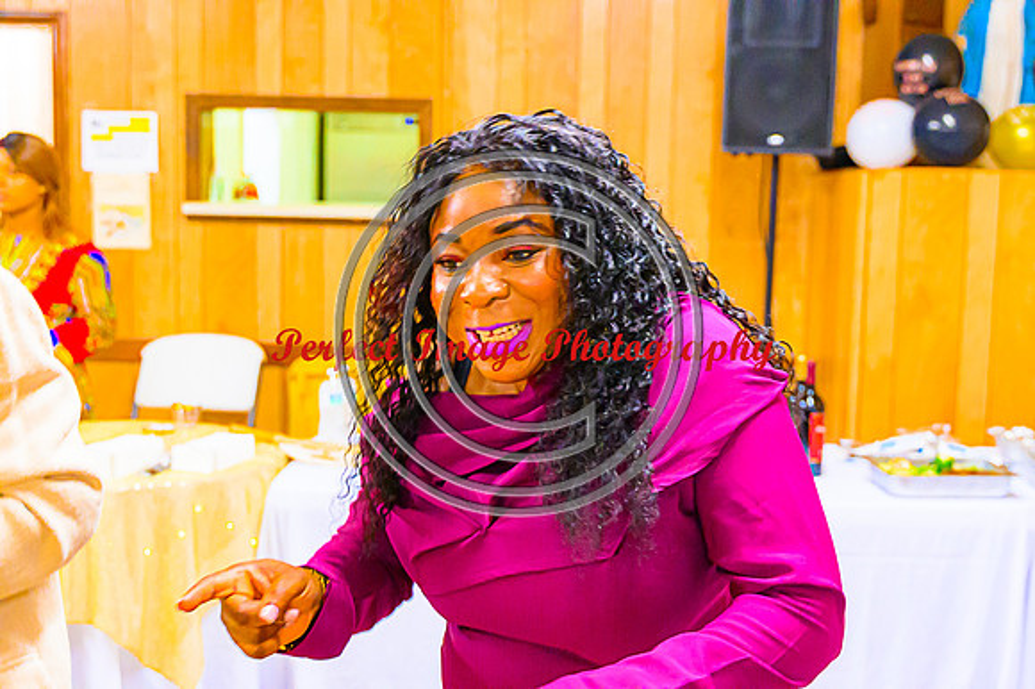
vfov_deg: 28.0
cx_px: 518
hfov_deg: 41.1
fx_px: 1379
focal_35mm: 48
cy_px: 344
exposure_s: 1/125
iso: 4500
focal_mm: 32.5
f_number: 3.2
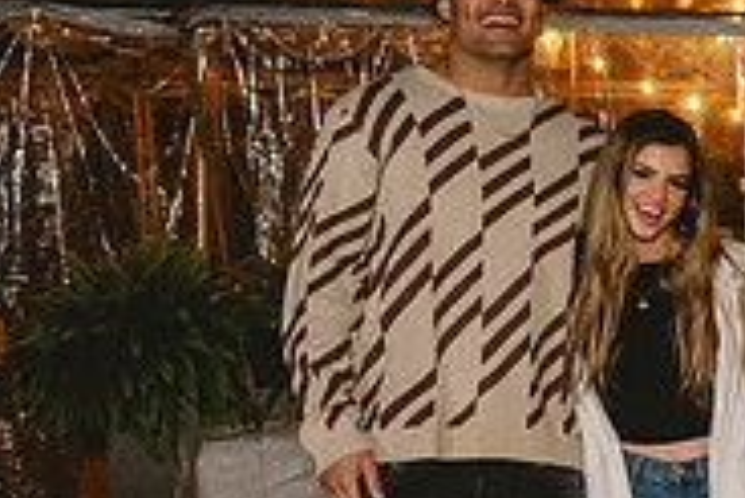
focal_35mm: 129
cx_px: 1118
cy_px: 397
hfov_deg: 14.8
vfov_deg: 10.6
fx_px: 2672
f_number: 4
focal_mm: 41
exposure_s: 1/80
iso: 1600
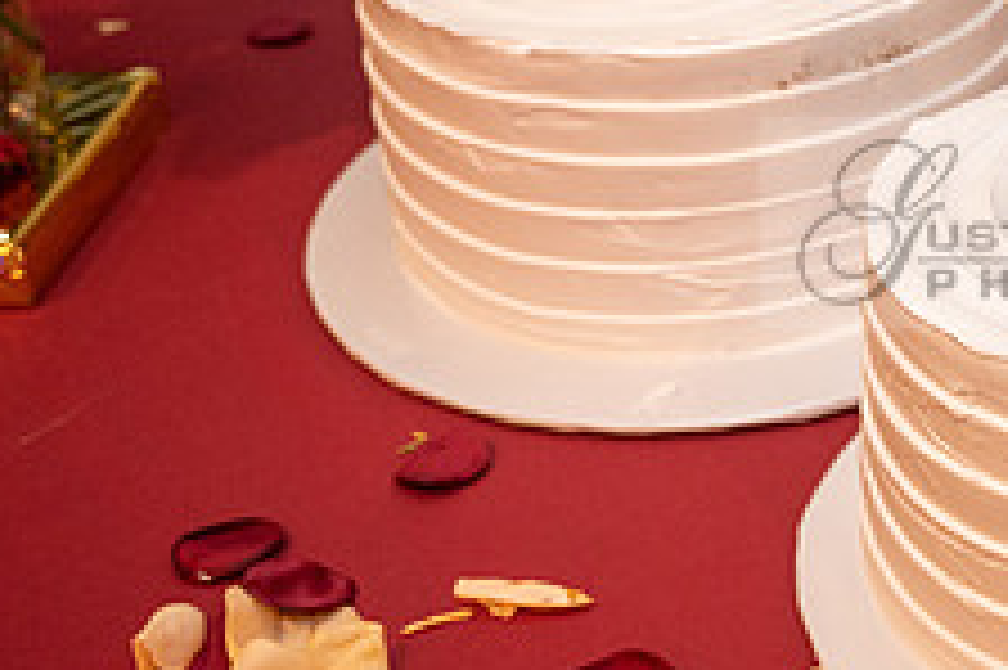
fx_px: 1959
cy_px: 220
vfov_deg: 19.4
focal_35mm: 70
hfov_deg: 26.3
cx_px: 1152
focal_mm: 27
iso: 2500
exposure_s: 1/50
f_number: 4
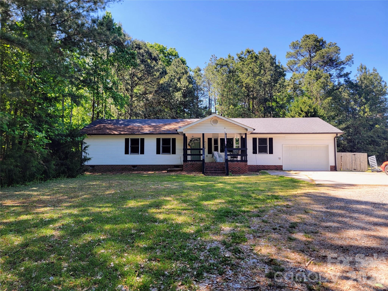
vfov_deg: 56.8
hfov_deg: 71.6
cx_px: 194
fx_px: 269
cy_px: 146
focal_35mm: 24
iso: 16
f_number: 1.8
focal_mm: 6.7
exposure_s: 1/129
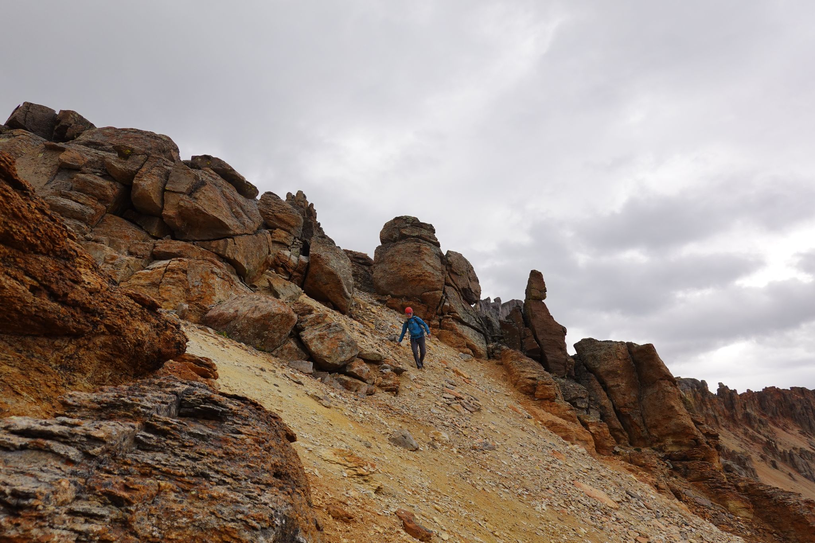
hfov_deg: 73.7
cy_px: 272
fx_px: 543
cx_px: 408
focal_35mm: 24
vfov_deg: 53.1
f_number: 4
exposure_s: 1/200
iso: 100
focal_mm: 9
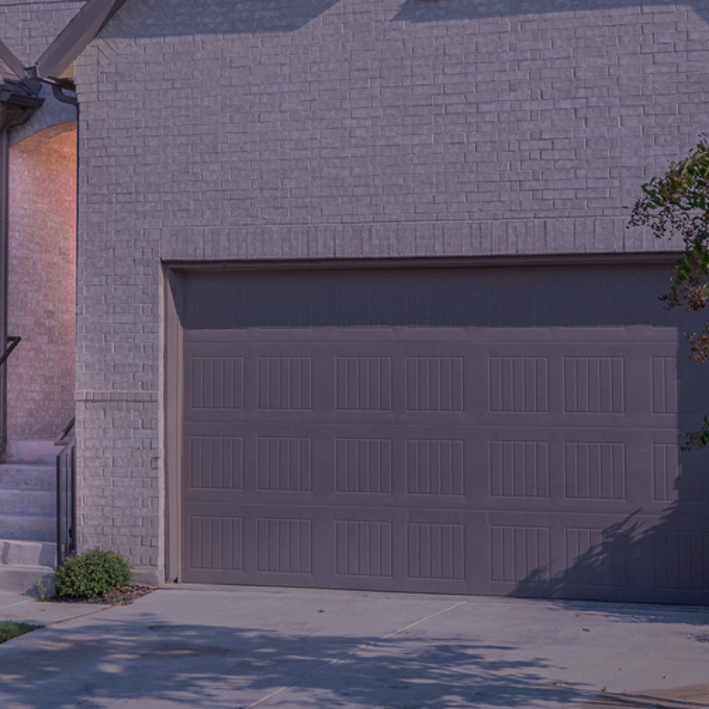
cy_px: 180
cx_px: 207
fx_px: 1932
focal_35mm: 83
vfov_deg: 20.6
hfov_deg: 20.7
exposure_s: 1/2500
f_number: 7.1
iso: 640
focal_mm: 30.5
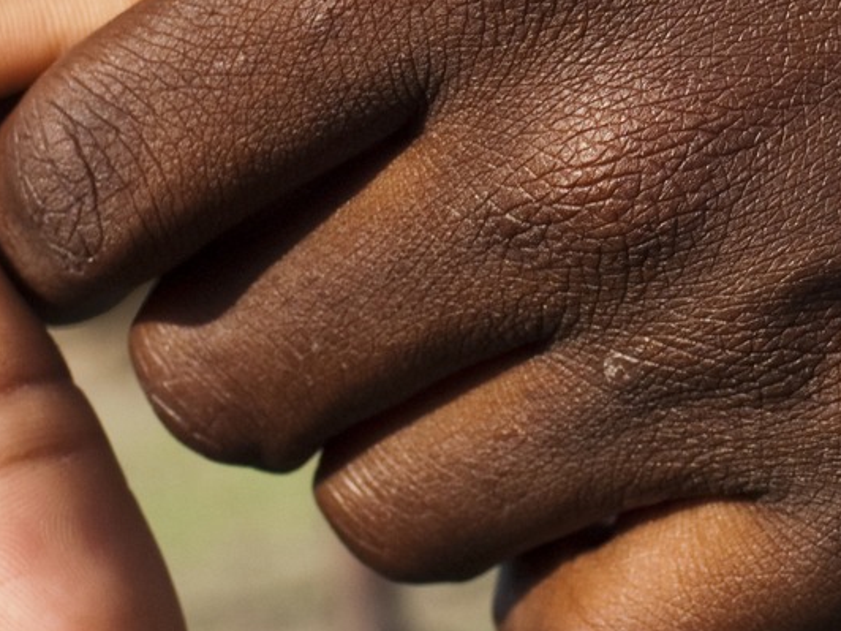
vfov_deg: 9.7
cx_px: 615
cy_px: -67
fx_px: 3693
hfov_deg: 13.0
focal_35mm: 152
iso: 200
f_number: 8
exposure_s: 1/250
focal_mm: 28
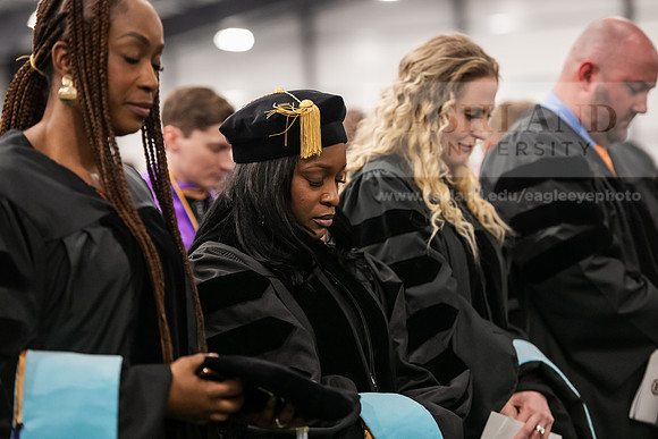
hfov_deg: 16.4
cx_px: 329
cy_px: 220
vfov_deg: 11.0
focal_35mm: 125
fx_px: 2285
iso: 4000
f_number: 3.2
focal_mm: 125
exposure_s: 1/200
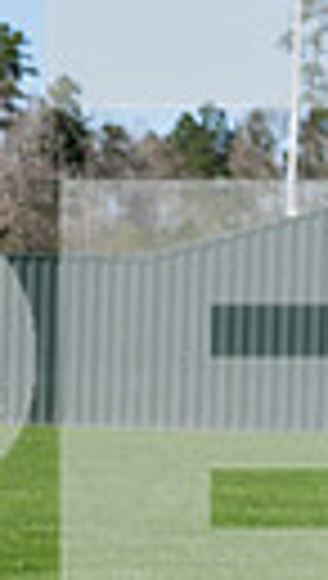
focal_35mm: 230
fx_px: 3540
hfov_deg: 5.1
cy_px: 420
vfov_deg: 9.3
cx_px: -566
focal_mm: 49
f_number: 5.6
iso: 400
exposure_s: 1/2500
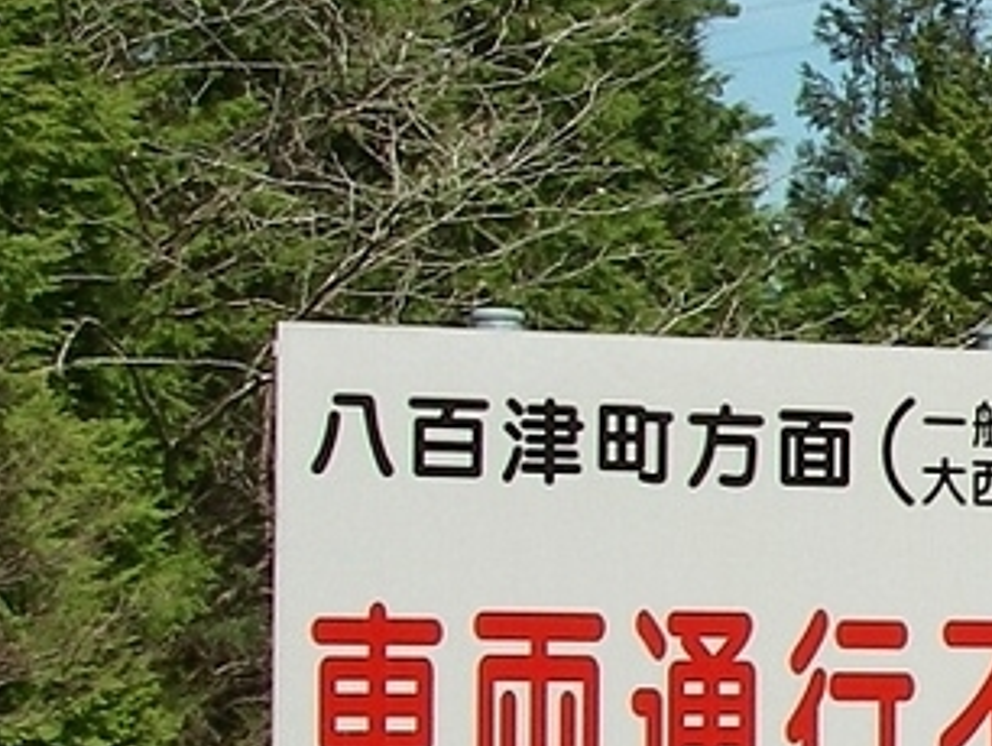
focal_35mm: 149
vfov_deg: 10.0
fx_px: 4273
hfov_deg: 12.0
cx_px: 1900
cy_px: 474
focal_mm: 6.3
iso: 64
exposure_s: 1/160
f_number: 6.6
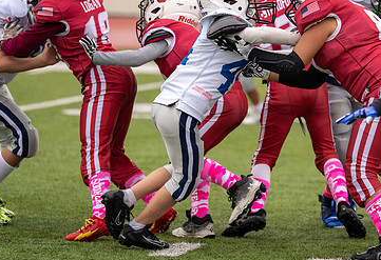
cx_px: 353
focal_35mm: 284
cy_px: 83
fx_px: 3030
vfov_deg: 4.9
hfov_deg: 7.2
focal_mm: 144
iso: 160
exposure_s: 1/1250
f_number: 2.8
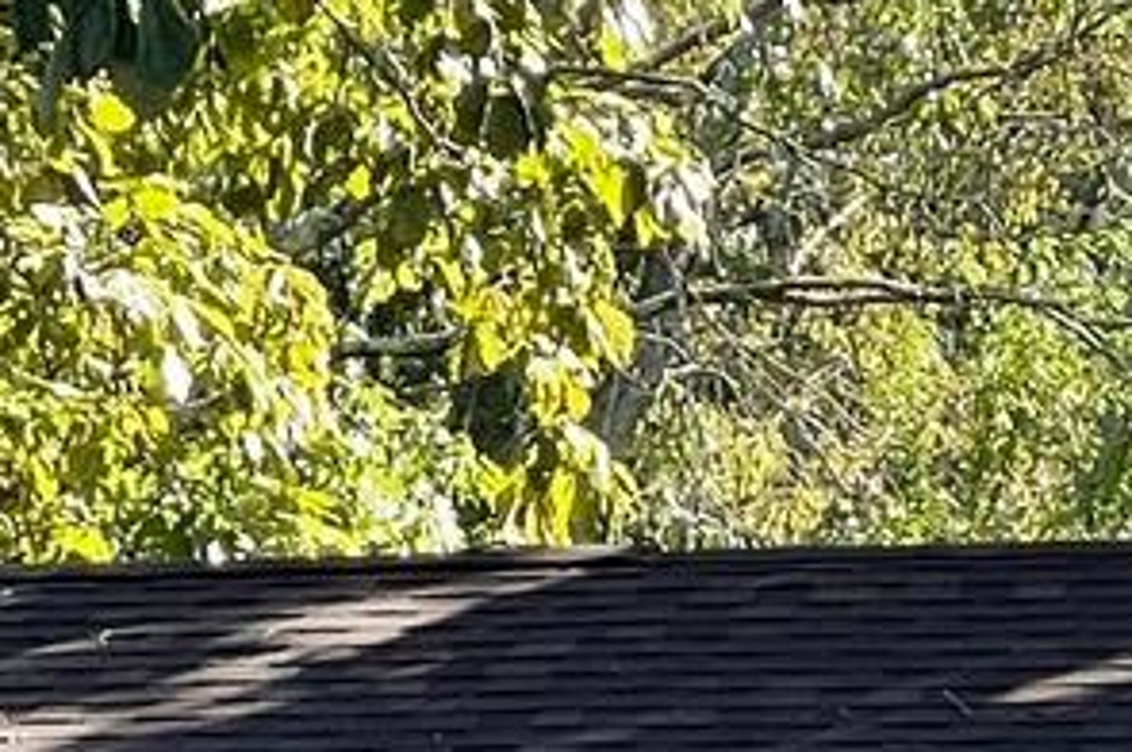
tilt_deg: +1.6
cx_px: -69
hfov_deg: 5.5
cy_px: 1684
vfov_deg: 3.6
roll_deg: +0.2
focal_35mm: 376
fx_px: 11810
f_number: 2
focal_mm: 6
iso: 25
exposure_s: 1/298
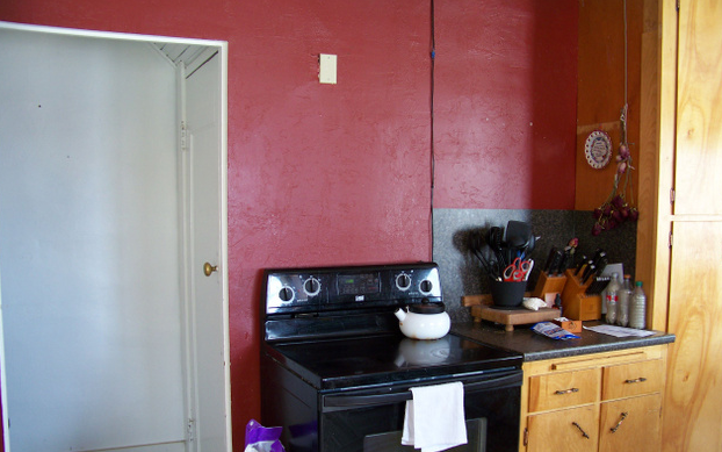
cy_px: 277
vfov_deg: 35.2
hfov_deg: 54.0
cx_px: 356
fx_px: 708
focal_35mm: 36
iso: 80
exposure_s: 1/30
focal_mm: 5.85
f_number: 2.8
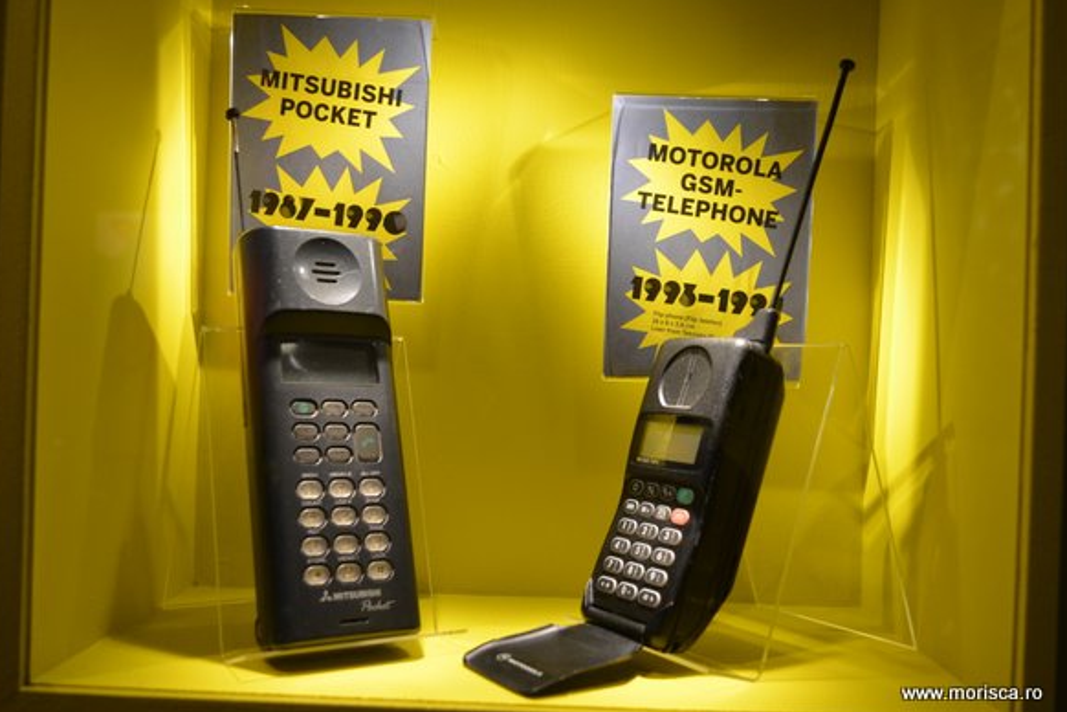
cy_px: 362
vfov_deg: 38.9
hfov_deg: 55.8
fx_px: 1008
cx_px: 522
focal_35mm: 34
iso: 900
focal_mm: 22
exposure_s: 1/30
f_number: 4
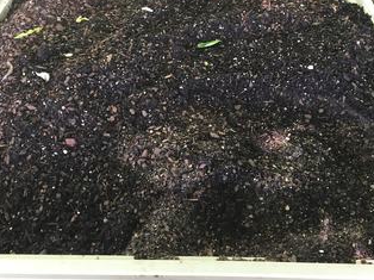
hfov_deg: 50.2
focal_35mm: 37
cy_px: 105
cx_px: 195
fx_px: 399
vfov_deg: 38.4
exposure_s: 1/30
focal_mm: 4.15
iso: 80
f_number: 2.2
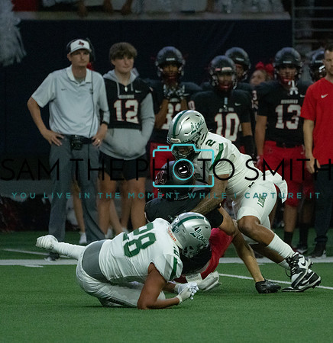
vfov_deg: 3.1
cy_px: 163
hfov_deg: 3.0
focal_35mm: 583
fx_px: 6447
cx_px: 211
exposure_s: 1/1000
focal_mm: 388
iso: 8000
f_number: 5.6
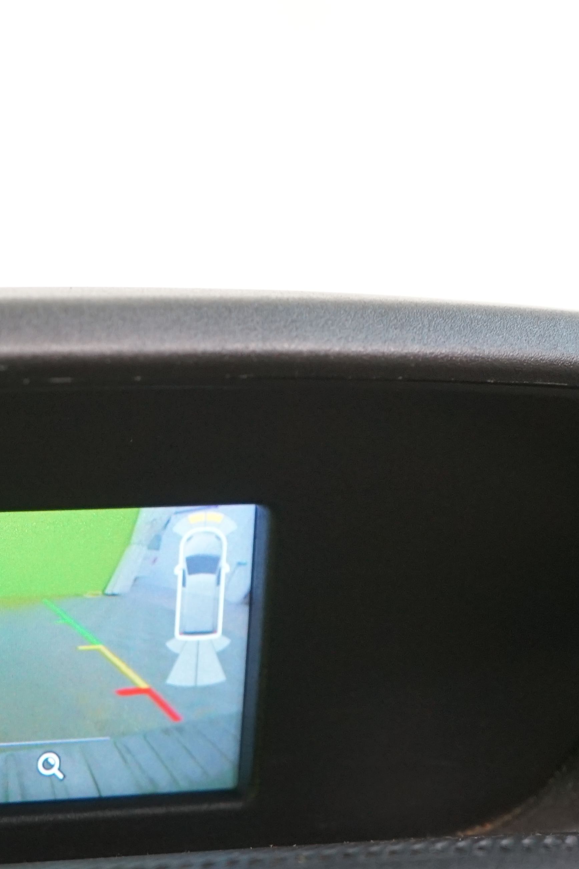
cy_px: 548
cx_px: 77
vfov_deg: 15.9
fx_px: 3113
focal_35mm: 129
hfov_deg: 10.6
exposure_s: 1/30
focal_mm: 56
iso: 1000
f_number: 5
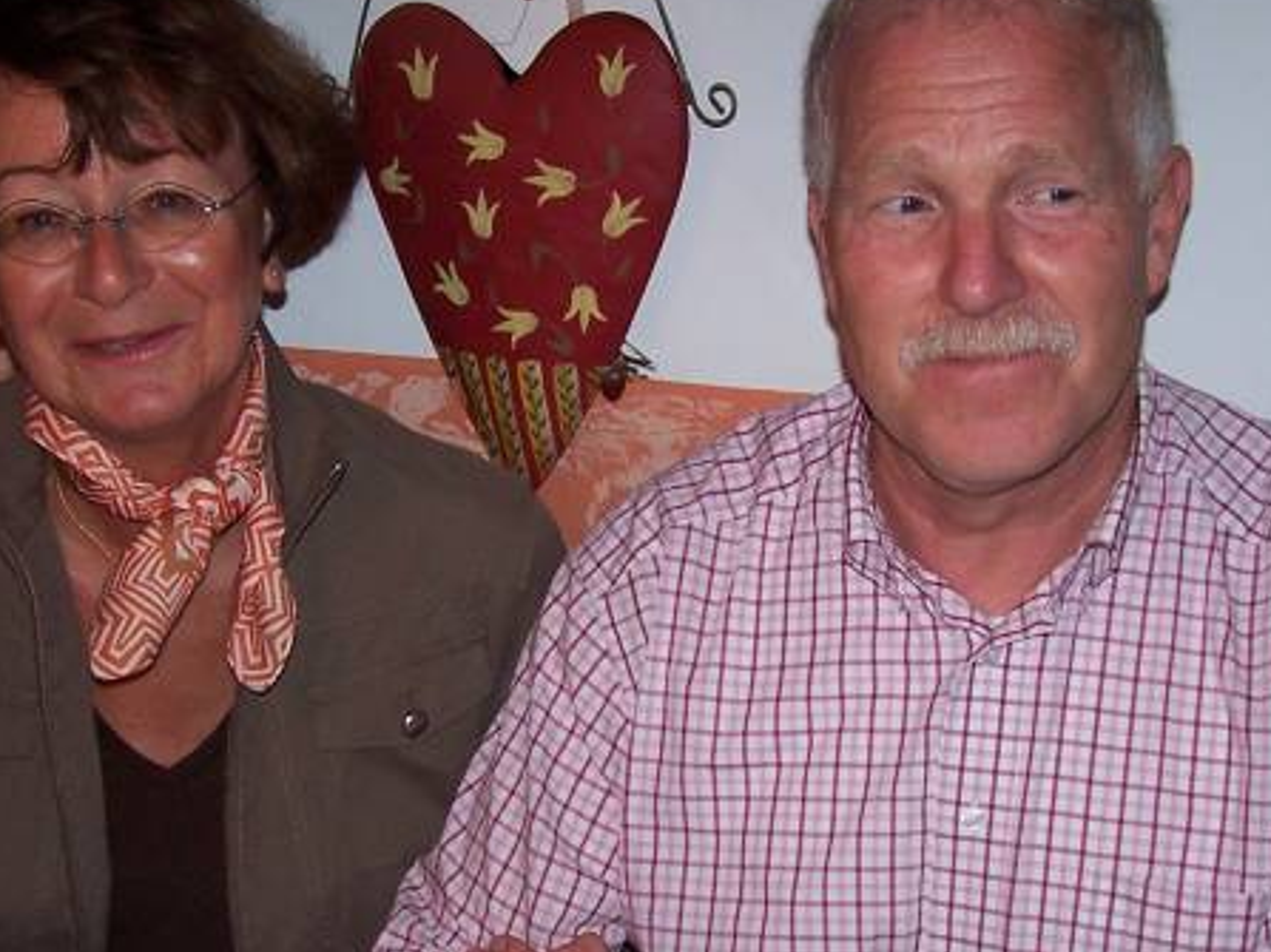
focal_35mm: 68
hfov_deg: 28.5
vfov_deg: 21.5
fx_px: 2496
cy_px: 674
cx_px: 717
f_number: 2.8
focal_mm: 6.3
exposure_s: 1/60
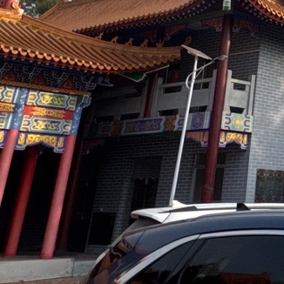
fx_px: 705
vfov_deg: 20.0
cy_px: -125
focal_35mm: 76
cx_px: 415
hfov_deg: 20.0
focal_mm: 2.22
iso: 40
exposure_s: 1/1789
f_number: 2.2
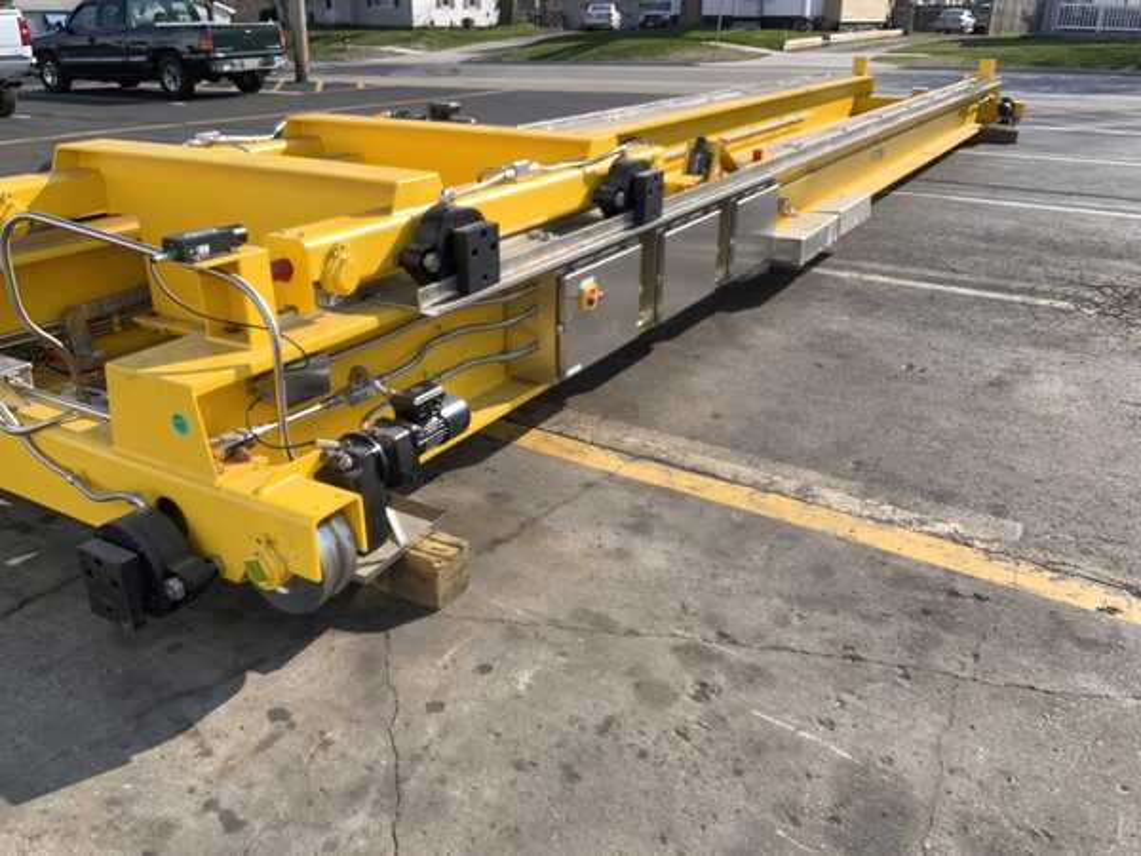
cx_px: 570
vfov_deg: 48.2
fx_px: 956
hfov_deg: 61.7
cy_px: 428
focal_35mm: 29
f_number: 1.8
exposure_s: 1/400
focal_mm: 3
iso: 16
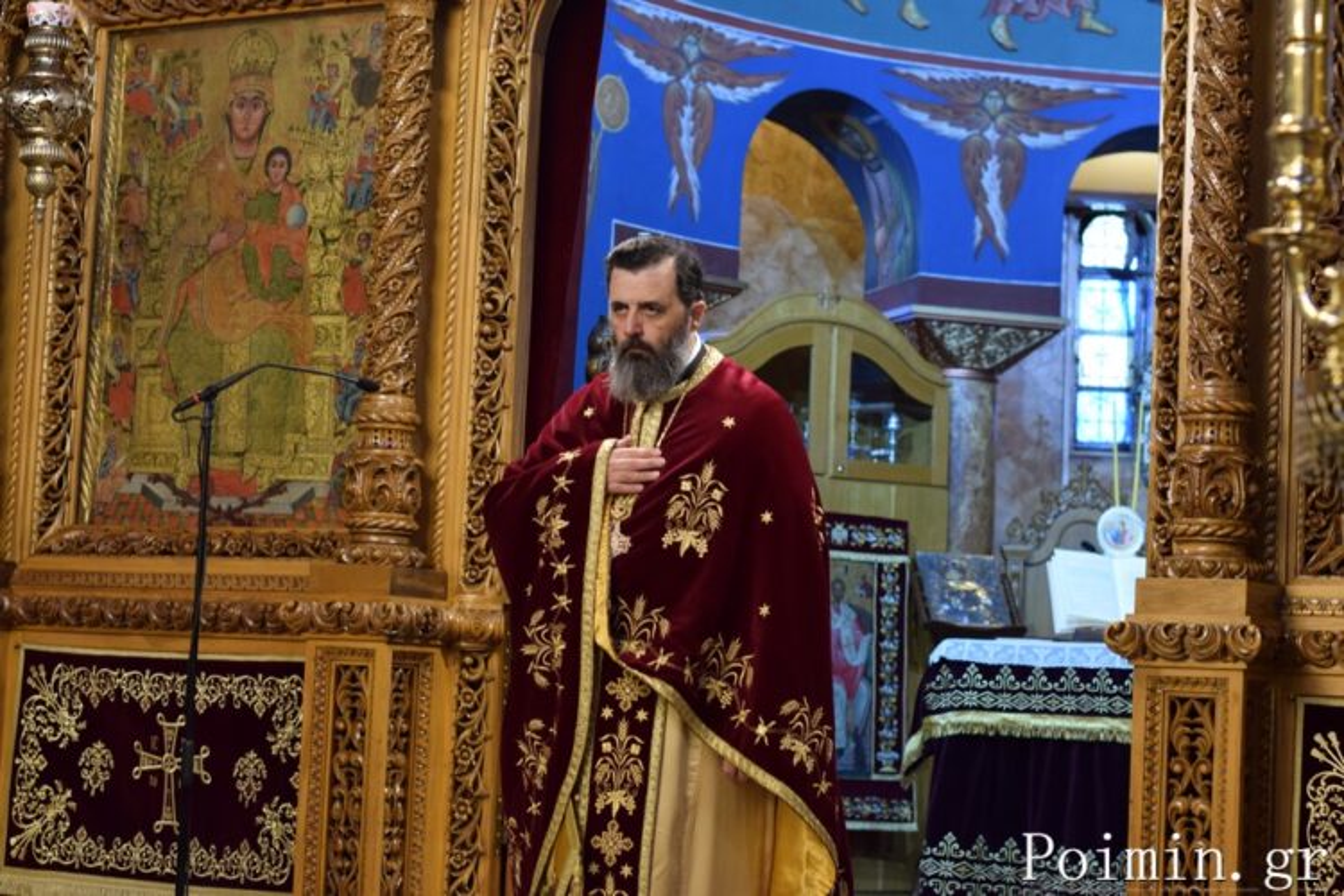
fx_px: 2800
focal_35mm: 75
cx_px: 672
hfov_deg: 27.0
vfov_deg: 18.2
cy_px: 448
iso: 800
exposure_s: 1/60
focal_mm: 50
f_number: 3.2
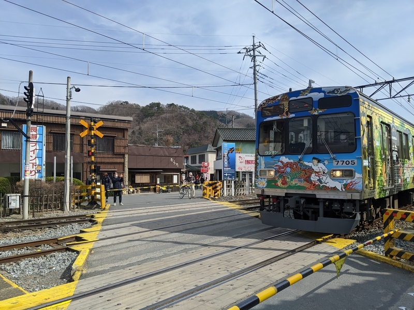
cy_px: 155
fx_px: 323
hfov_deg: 65.3
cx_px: 207
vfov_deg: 51.4
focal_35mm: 27
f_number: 1.8
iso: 76
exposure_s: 1/3906
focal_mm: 4.44
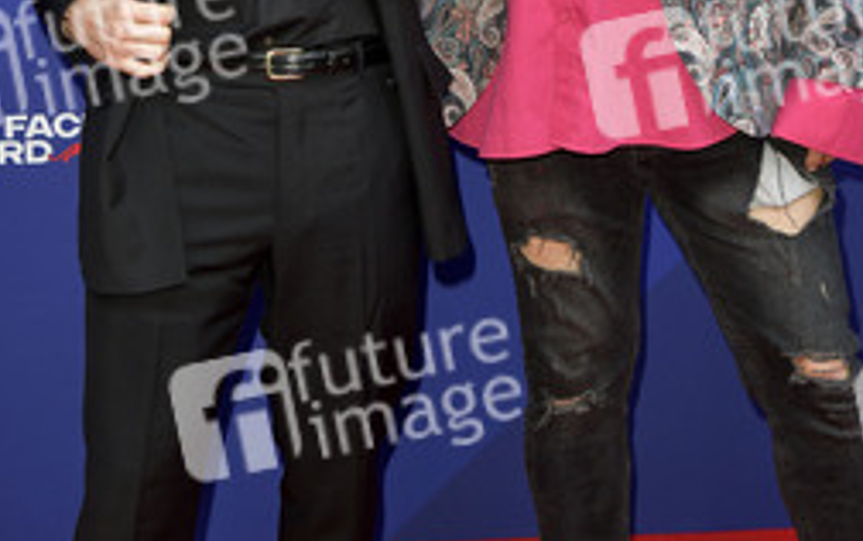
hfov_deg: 29.0
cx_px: 445
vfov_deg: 17.5
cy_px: -113
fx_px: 1671
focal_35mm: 71
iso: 640
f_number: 6.3
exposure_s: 1/200
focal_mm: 44
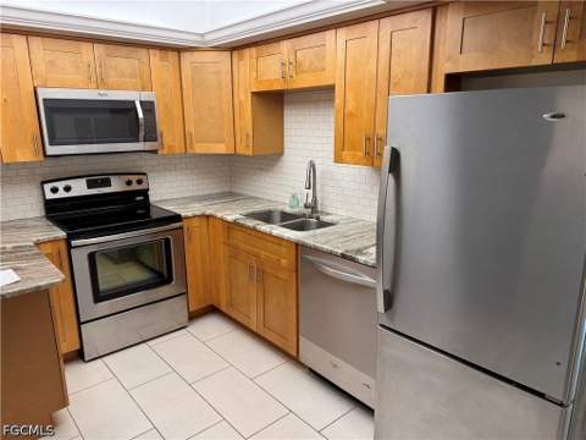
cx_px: 293
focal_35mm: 24
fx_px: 406
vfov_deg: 56.8
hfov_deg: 71.6
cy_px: 220
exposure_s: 1/120
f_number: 1.78
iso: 200
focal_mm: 6.76
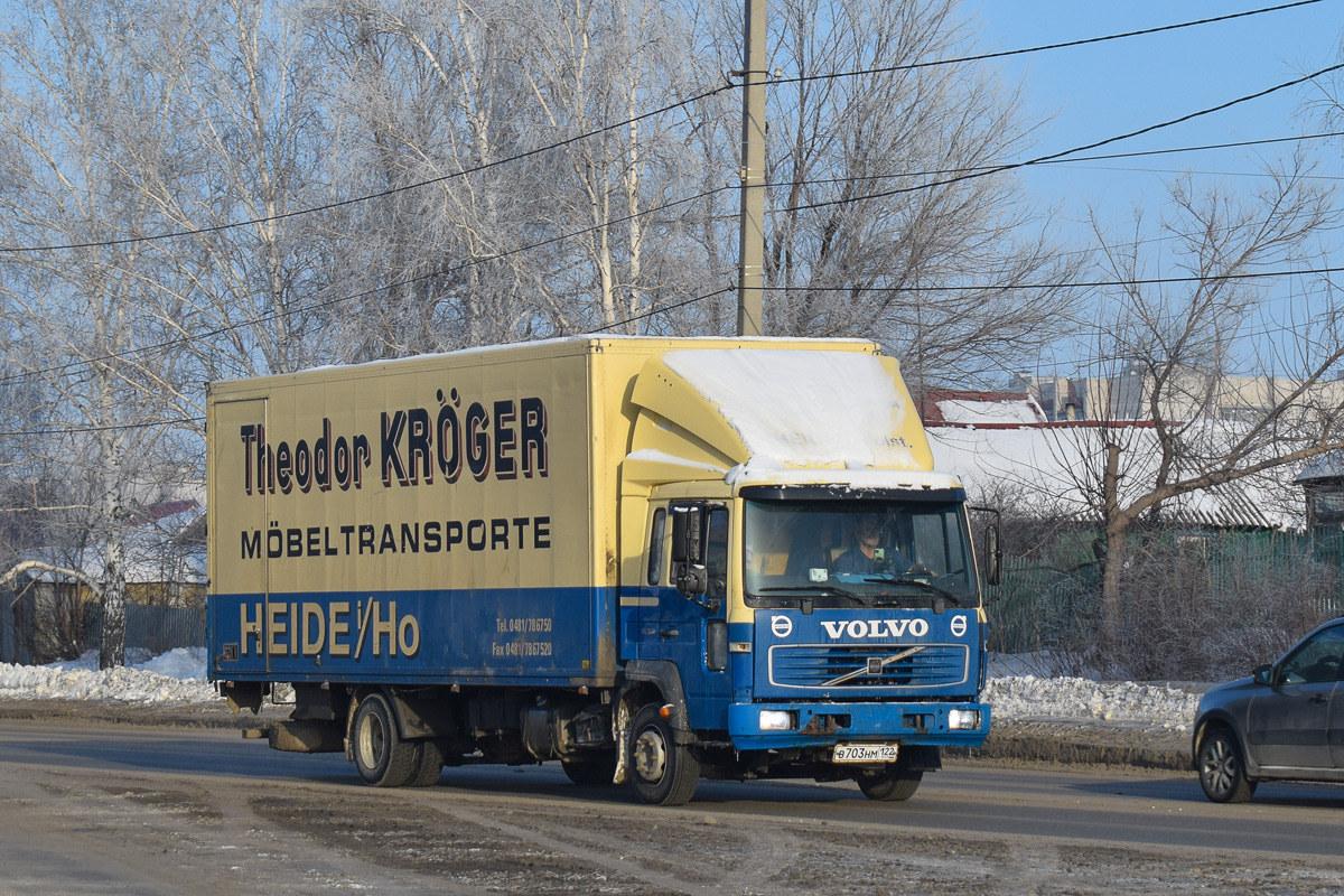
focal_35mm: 82
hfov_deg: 24.6
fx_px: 3080
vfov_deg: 16.6
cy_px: 448
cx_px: 672
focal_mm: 55
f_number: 6.3
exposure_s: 1/800
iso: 200
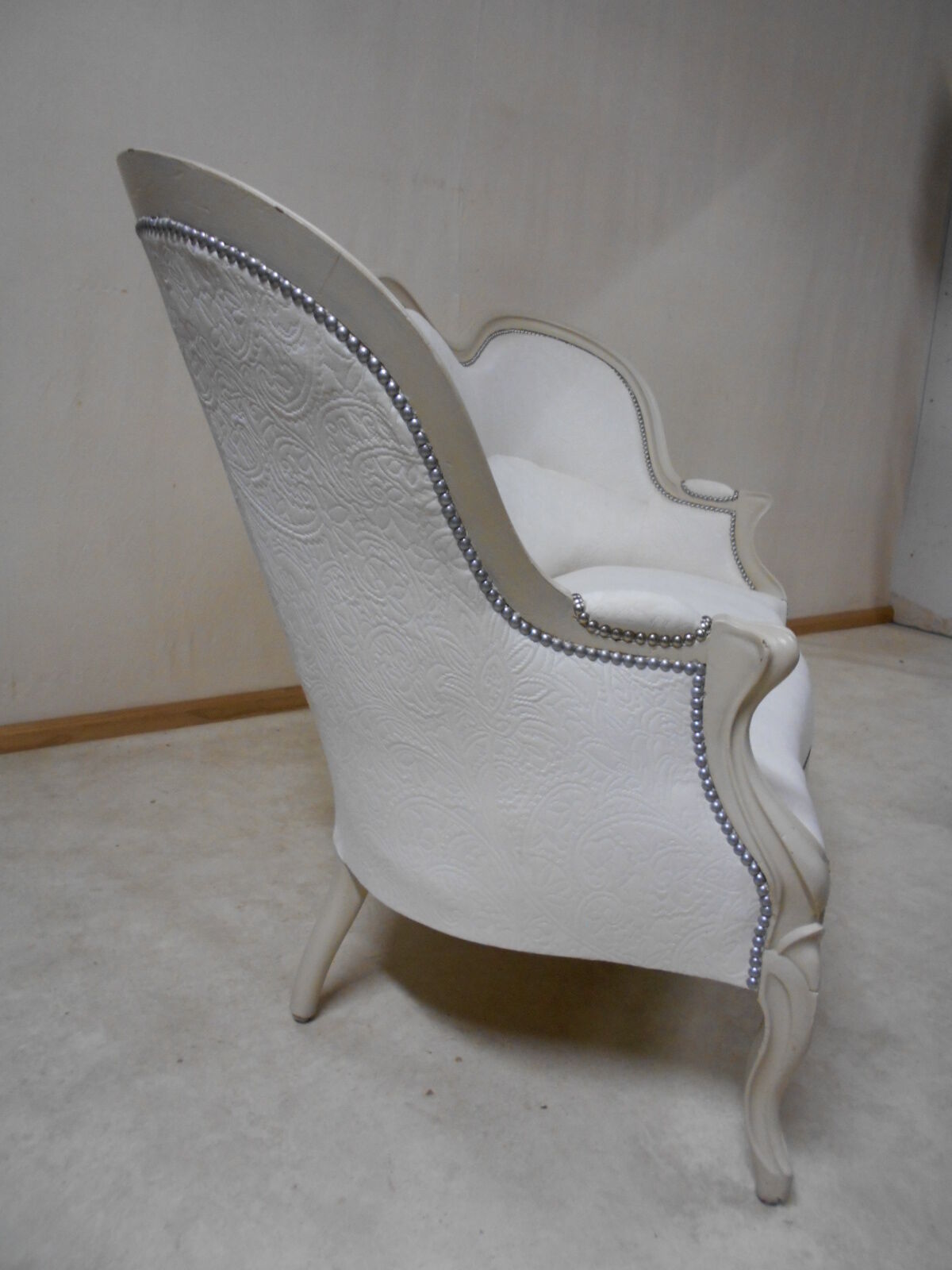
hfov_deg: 53.1
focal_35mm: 26
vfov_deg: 67.3
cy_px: 635
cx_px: 476
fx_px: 953
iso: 280
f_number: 3.2
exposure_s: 1/30
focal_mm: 4.6
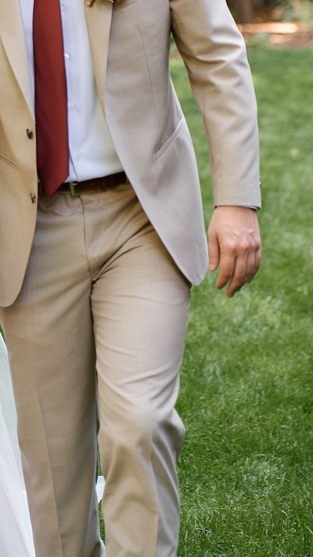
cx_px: -52
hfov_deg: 7.8
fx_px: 2273
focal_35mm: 154
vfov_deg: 13.9
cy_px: 85
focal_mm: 74
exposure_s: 1/400
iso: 500
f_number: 2.8
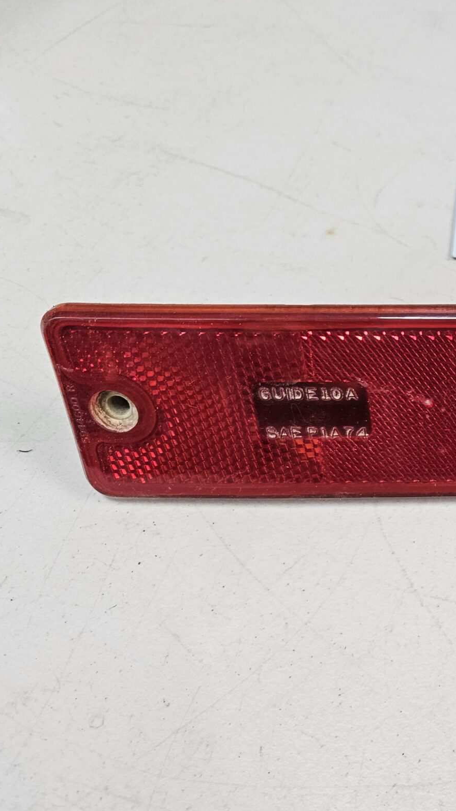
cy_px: 425
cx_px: 616
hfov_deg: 24.7
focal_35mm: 41
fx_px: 882
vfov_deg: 49.4
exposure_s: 1/120
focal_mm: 5.4
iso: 200
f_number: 1.8
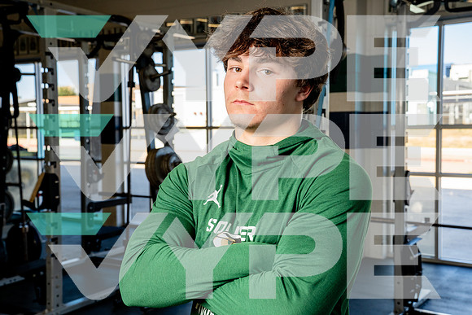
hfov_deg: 44.0
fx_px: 585
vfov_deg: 30.1
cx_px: 236
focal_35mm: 45
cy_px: 158
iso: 800
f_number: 7.1
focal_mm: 44
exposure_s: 1/200
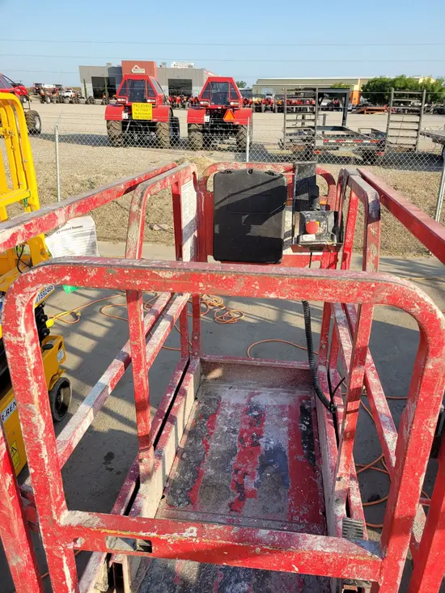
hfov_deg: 53.1
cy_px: 296
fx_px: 446
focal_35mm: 26
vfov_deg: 67.3
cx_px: 222
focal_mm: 5.4
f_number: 1.8
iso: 40
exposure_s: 1/1108
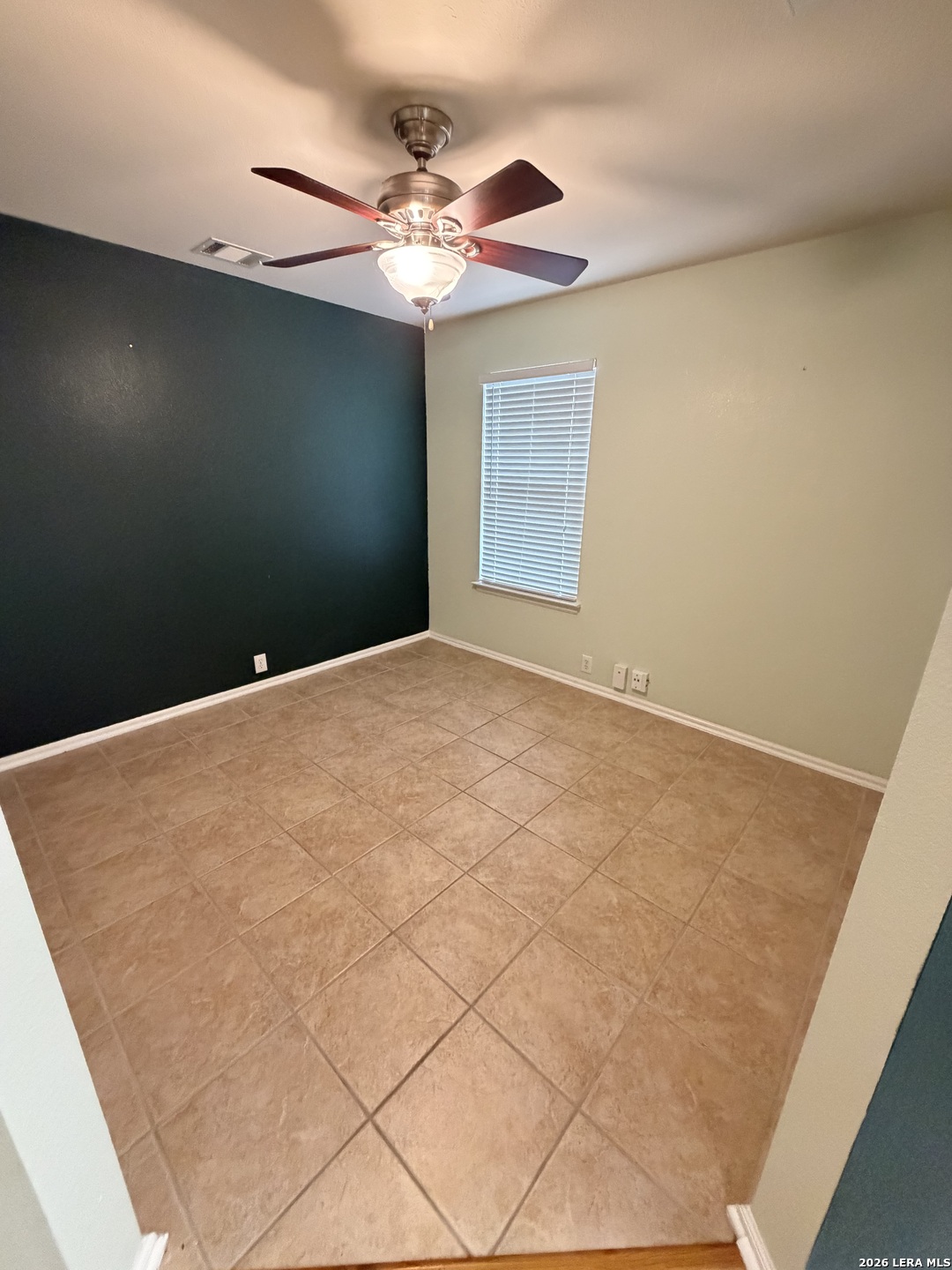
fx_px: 513
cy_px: 635
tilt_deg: -19.1
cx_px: 476
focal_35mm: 14
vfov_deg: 102.1
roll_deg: -1.0
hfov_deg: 85.7
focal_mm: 2.22
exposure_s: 1/60
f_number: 2.2
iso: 640
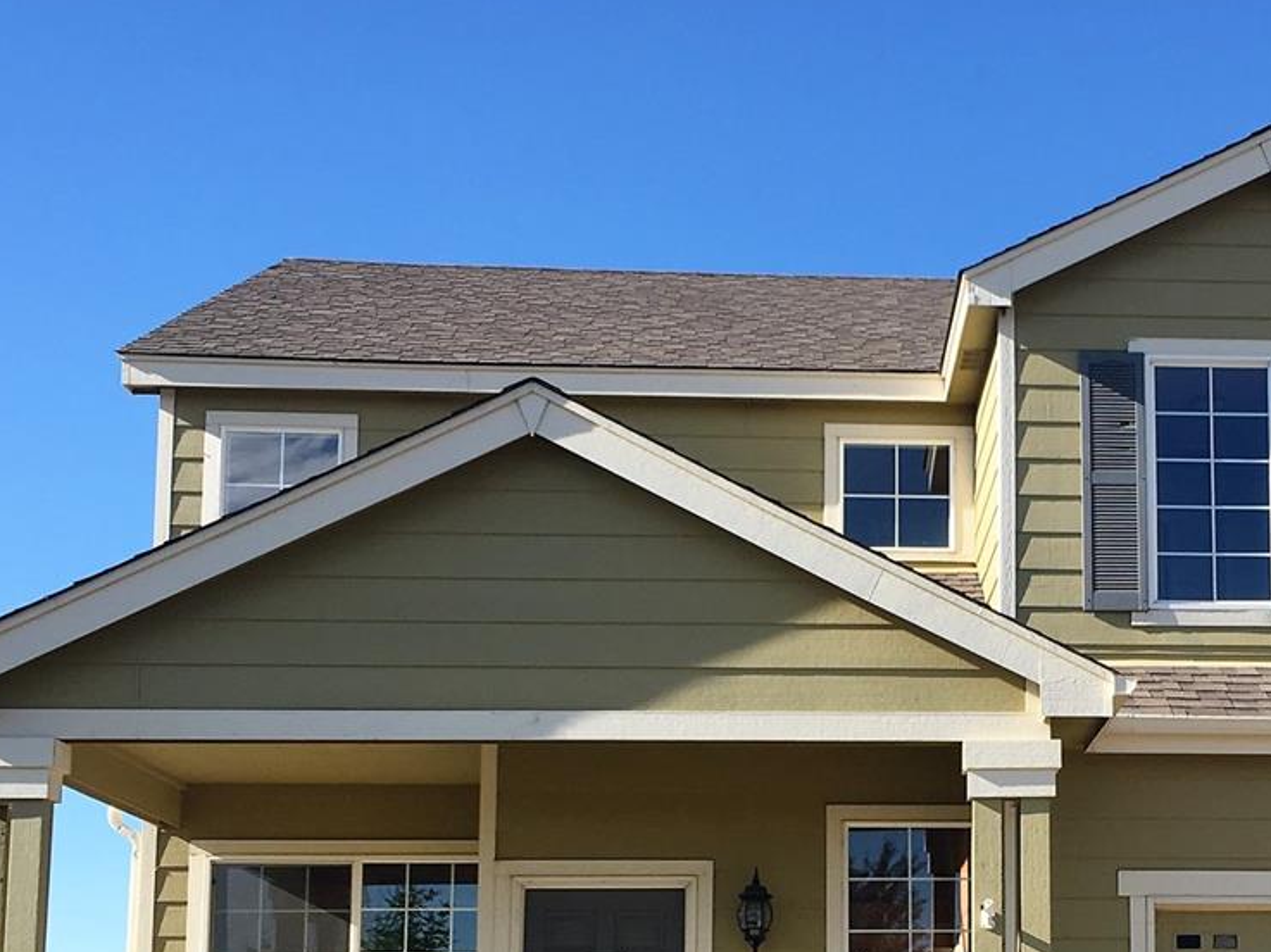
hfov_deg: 30.1
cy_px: 795
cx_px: 1005
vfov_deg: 22.9
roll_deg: +0.6
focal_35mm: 63
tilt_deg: +7.5
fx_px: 2312
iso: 25
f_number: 2.2
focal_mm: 4.15
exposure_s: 1/938
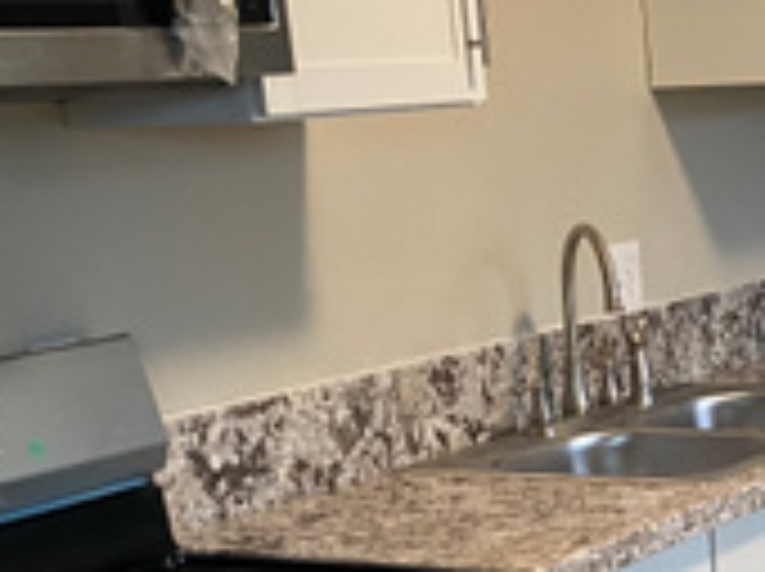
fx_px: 2163
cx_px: 945
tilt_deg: -13.3
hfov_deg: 18.8
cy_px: 527
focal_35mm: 98
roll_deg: +1.7
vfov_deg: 14.9
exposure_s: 1/60
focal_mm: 4.25
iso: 125
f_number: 1.8
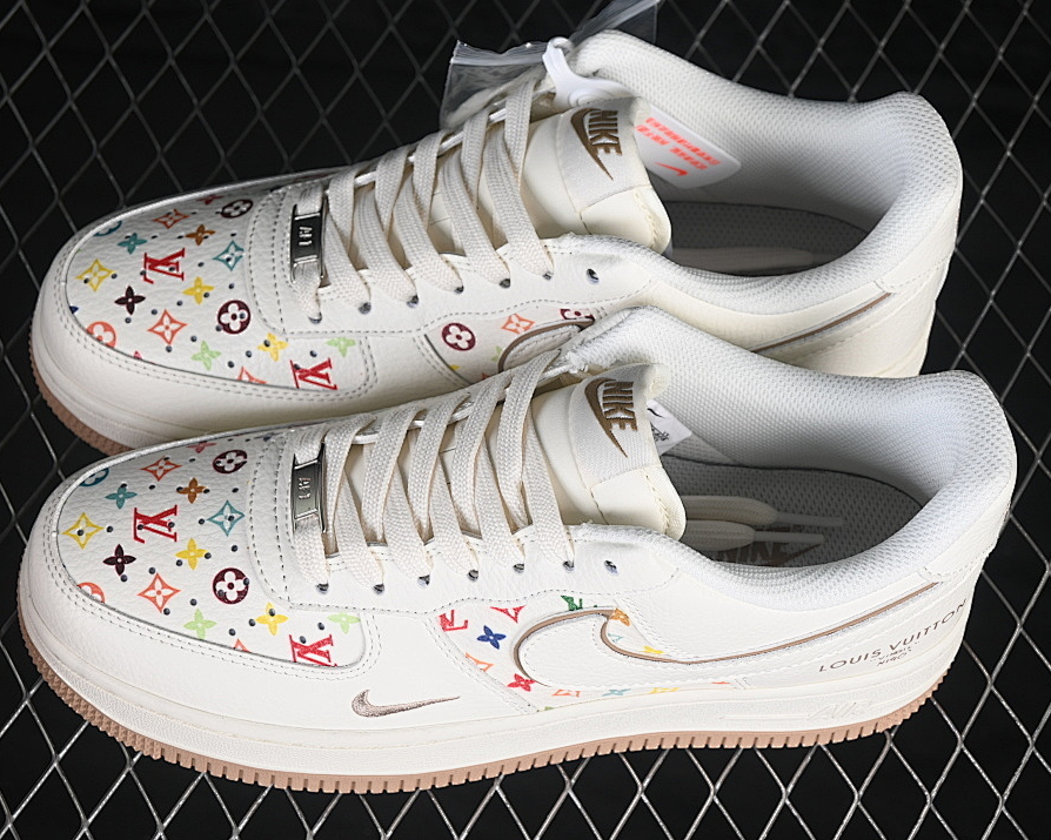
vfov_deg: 18.1
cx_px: 524
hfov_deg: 22.5
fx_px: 2644
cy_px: 421
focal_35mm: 85
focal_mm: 50
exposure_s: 1/80
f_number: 7.1
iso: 160
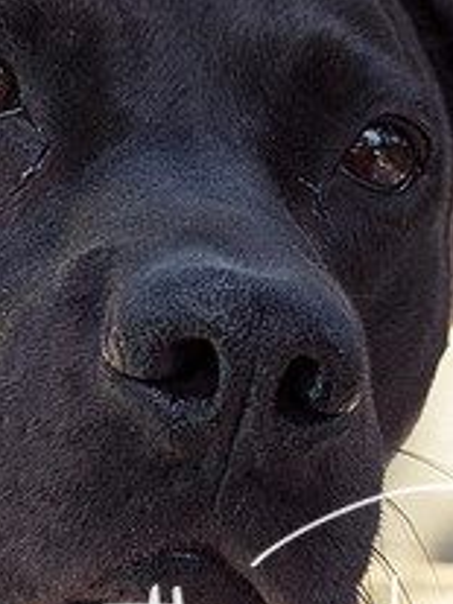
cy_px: 353
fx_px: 2044
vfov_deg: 16.8
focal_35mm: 117
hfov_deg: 12.6
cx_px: 45
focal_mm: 27
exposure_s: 1/250
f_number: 8
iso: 220
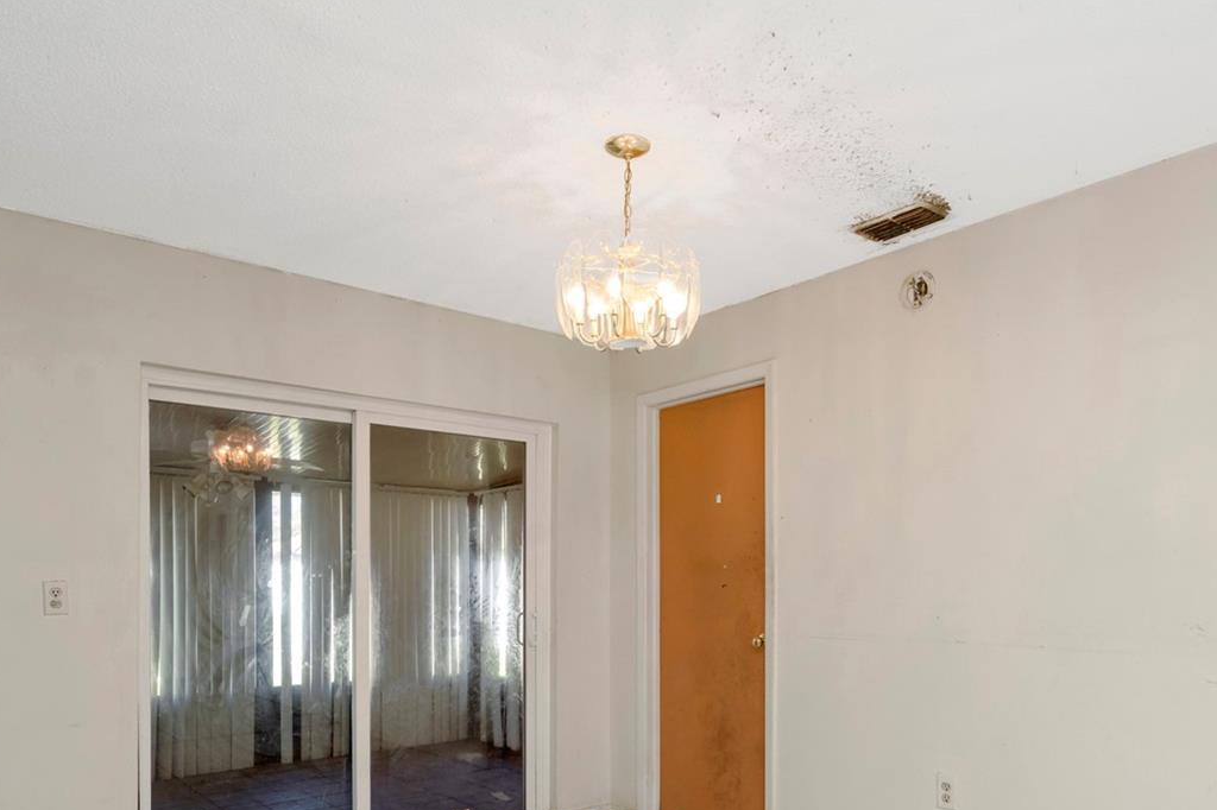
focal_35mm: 25
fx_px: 845
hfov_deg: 71.5
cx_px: 629
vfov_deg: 49.3
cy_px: 603
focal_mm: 16
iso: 800
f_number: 6.7
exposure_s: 1/60
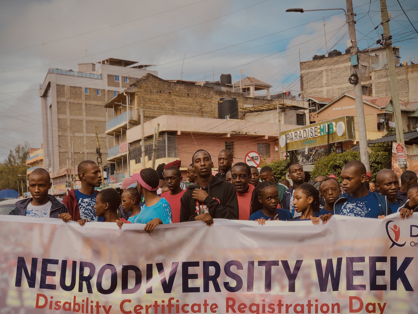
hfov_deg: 29.4
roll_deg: +2.0
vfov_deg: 22.2
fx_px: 797
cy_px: 191
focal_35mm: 66
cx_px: 199
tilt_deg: -0.2
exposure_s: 1/727
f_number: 2.4
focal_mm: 6
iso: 16
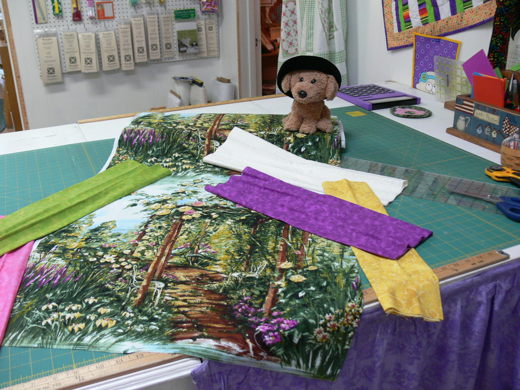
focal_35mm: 35
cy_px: 195
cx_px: 260
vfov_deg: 40.7
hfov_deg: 52.6
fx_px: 526
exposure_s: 1/20
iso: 200
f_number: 2.8
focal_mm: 7.4
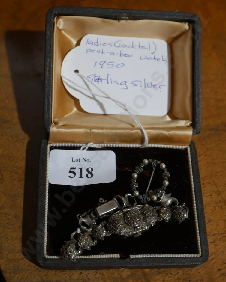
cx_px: 113
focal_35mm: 51
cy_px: 138
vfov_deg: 36.7
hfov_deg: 29.7
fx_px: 426
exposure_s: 1/60
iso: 320
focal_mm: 24
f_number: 5.2
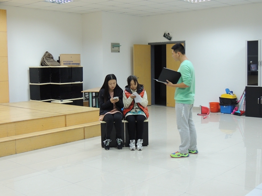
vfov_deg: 30.9
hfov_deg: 40.4
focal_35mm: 47
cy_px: 98
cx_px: 131
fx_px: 356
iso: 400
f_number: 3.5
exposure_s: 1/13
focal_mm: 8.3
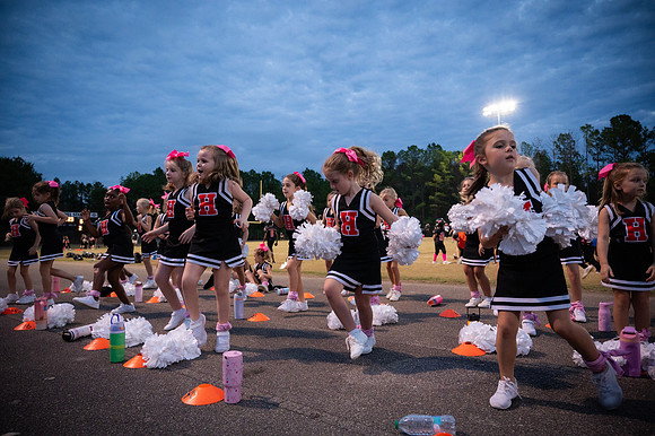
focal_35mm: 24
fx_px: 436
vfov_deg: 53.1
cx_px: 328
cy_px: 218
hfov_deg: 73.8
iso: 3200
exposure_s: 1/400
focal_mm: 24
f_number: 4
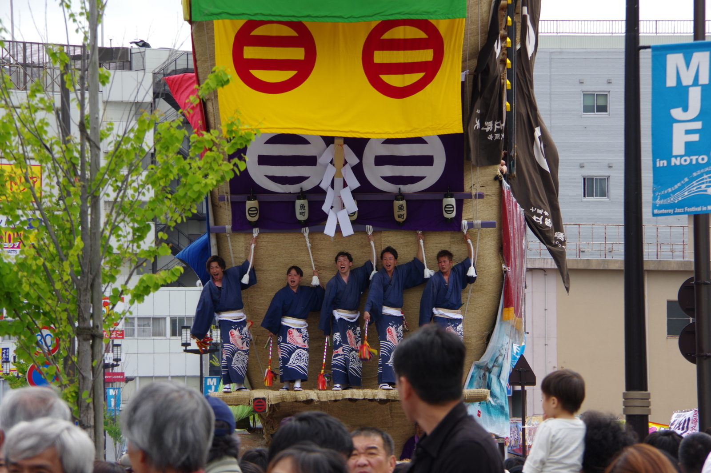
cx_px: 356
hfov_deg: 10.2
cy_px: 236
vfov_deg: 6.8
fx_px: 3986
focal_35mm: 202
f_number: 11
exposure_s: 1/200
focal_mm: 135
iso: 200
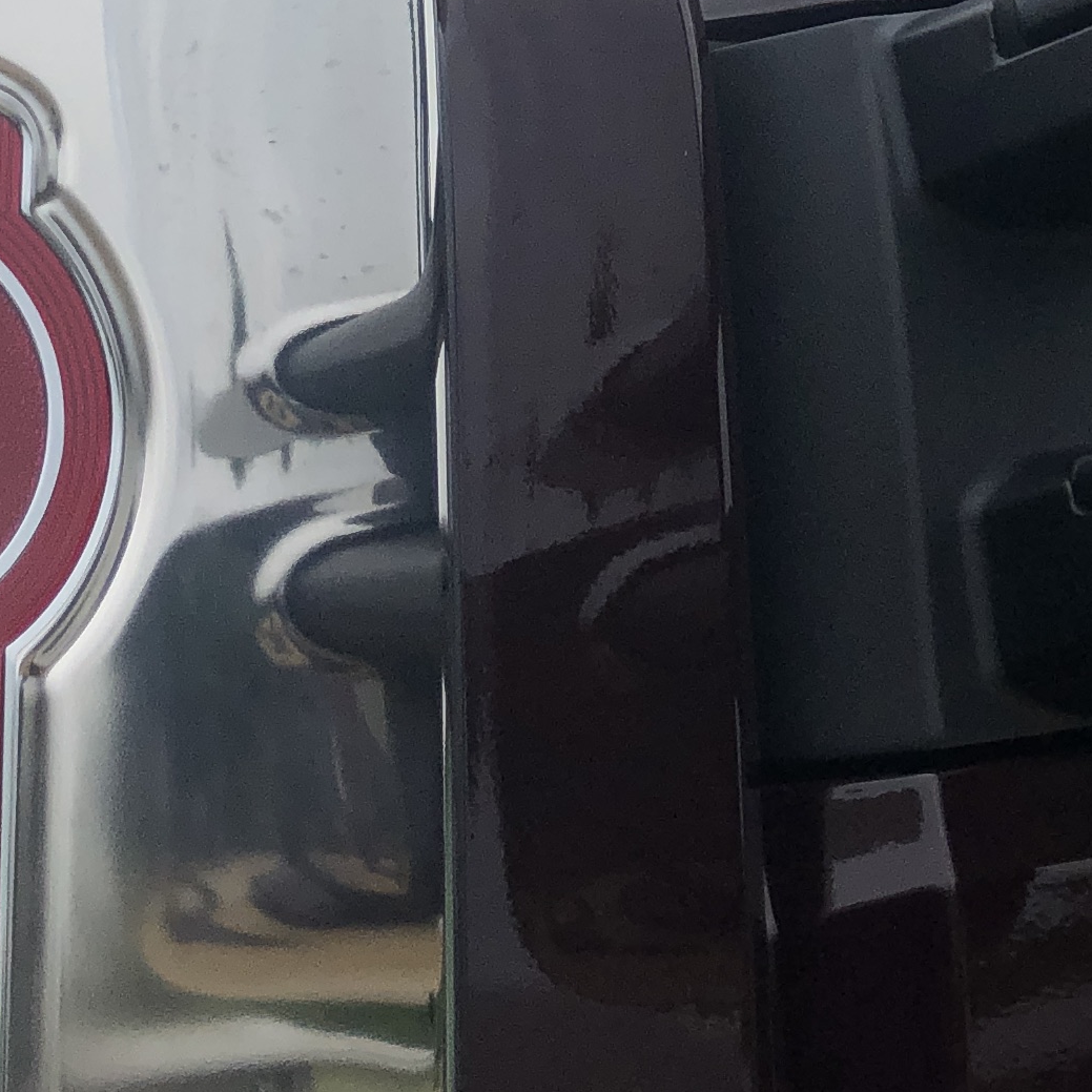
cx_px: 559
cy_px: -369
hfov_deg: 18.1
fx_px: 3426
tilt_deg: +19.8
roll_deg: +1.7
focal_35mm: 96
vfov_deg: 16.9
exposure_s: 1/1499
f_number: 1.8
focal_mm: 3.99
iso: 20
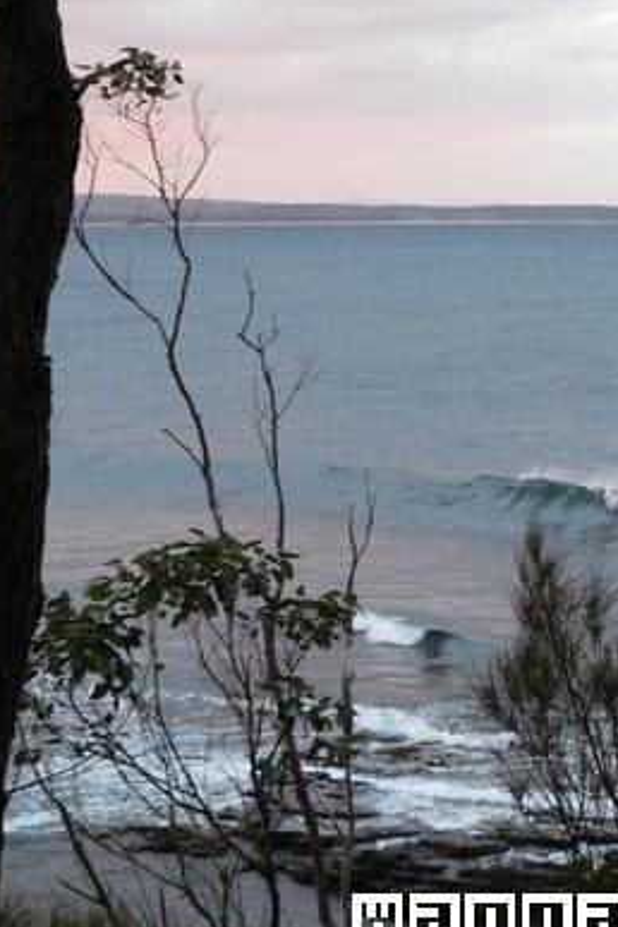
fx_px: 3116
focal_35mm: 121
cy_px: 481
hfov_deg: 11.3
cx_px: 440
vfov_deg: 16.9
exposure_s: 1/30
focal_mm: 13.7
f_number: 3.2
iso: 200
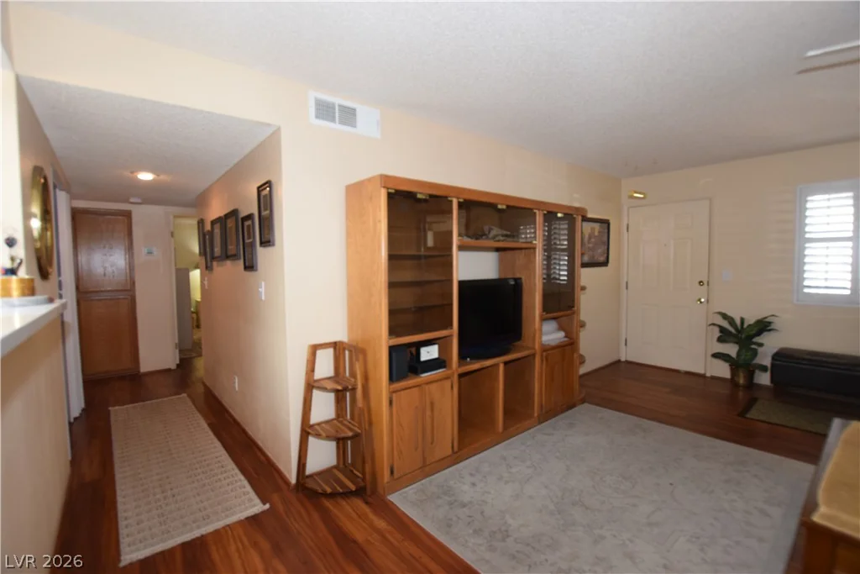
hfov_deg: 100.4
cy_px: 287
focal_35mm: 15
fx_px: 358
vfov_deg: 77.3
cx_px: 430
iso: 800
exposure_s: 1/80
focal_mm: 10
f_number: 4.5
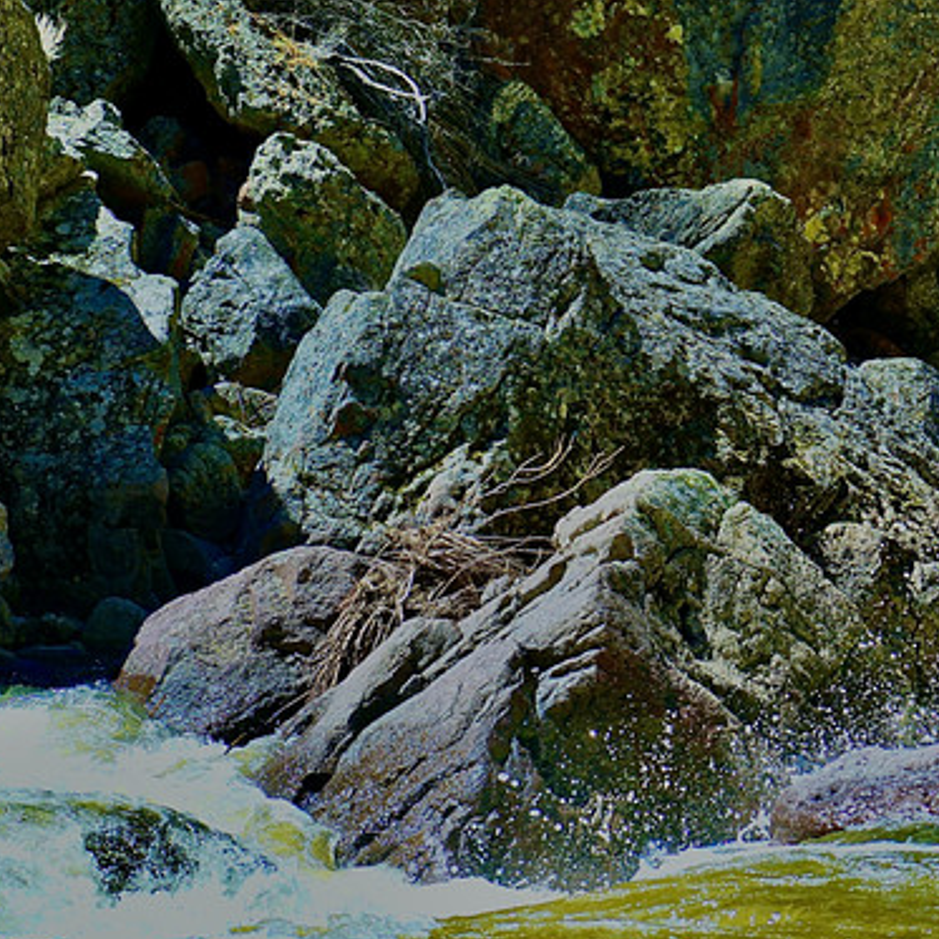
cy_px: 462
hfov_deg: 11.4
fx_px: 4696
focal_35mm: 153
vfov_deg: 11.4
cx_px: 670
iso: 100
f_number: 4.5
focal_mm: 70
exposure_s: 1/320
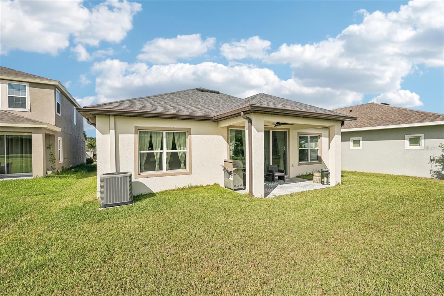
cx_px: 222
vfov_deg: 73.7
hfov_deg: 96.7
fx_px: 197
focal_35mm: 16
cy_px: 148
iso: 400
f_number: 8
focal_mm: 16
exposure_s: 1/2000
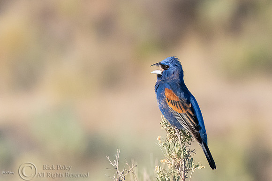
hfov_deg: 1.8
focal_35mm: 1160
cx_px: 210
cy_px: 67
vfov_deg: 1.2
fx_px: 8763
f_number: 14
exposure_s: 1/2000
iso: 4000
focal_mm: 500
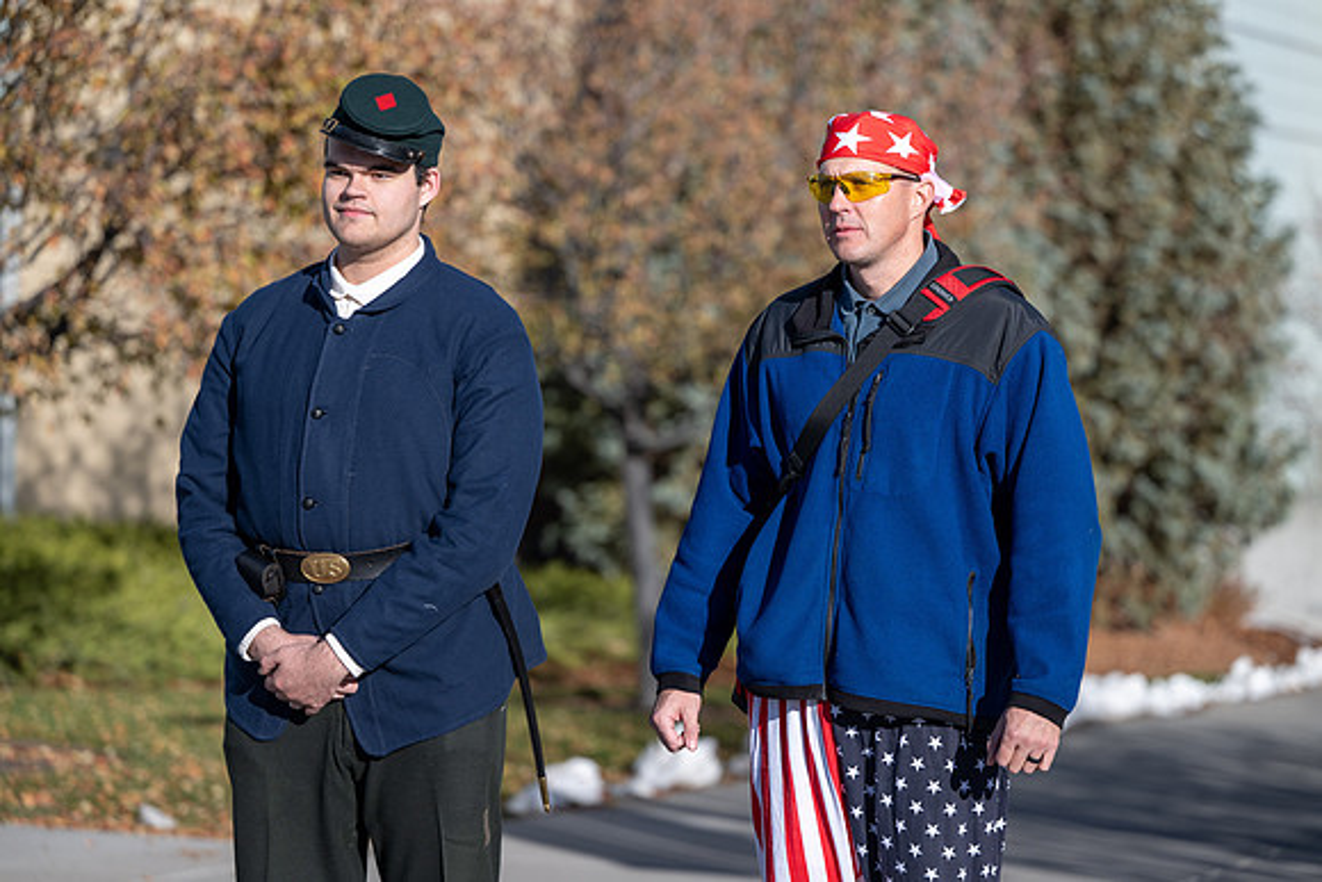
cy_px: 431
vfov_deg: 12.7
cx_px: 685
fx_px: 3957
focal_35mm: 108
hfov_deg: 19.0
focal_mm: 104
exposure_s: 1/3200
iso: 125
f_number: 2.8
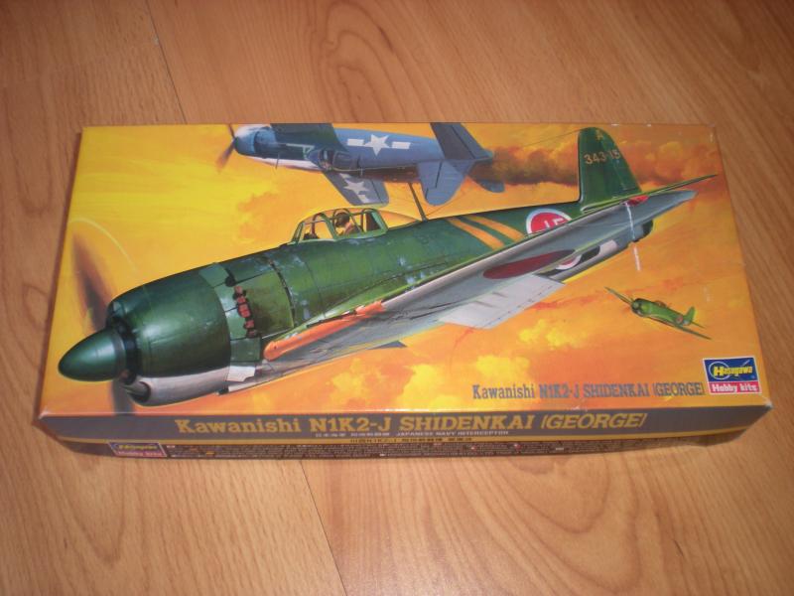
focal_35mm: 38
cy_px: 298
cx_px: 397
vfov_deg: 37.7
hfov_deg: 49.0
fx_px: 872
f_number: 3.1
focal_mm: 6.3
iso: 64
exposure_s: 1/30
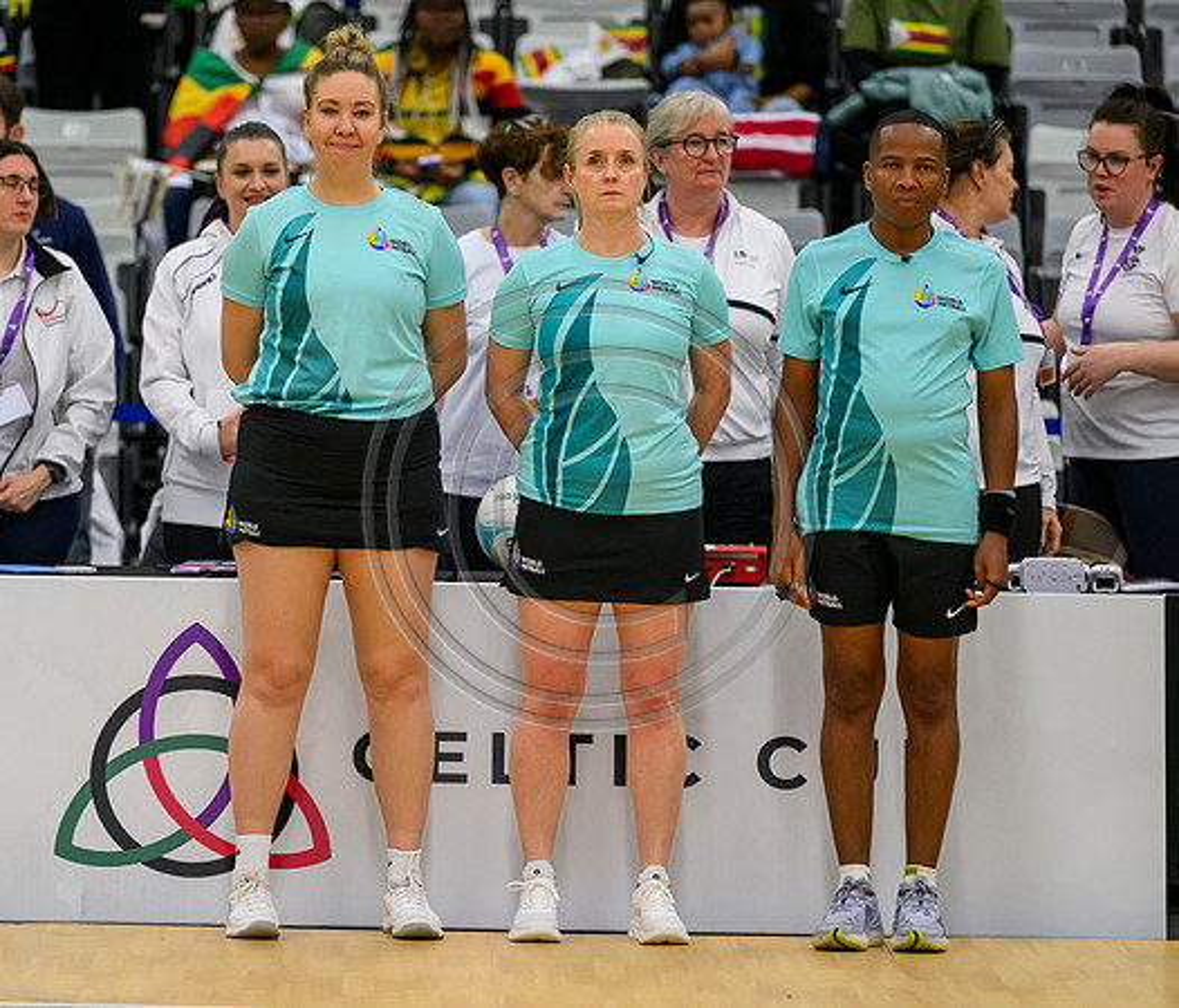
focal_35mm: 265
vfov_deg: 6.1
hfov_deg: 7.1
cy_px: 478
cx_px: 496
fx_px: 9516
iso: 4000
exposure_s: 1/1250
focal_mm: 200
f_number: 3.2
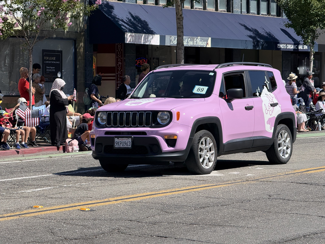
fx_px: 1127
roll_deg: -0.2
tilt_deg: -2.3
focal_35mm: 120
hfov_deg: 16.4
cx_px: 162
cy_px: 122
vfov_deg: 12.3
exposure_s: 1/1080
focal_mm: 15.66
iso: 50
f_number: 2.8
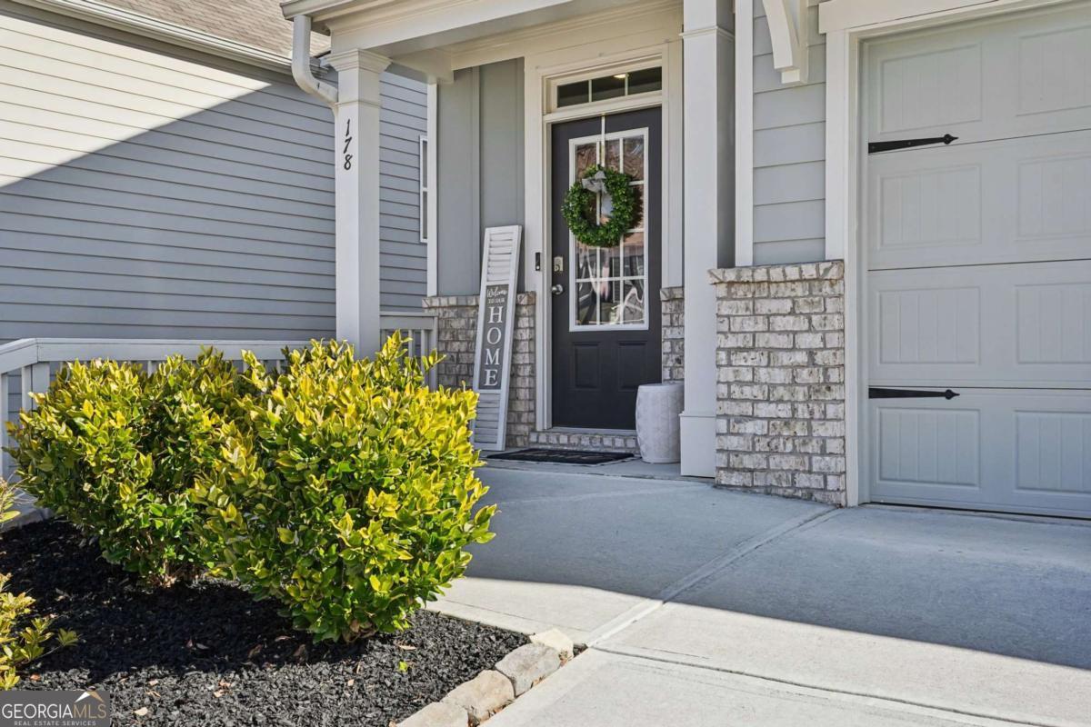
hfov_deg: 54.4
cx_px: 546
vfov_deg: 37.9
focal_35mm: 35
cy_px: 364
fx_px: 1061
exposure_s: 1/800
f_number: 8
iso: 800
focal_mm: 35
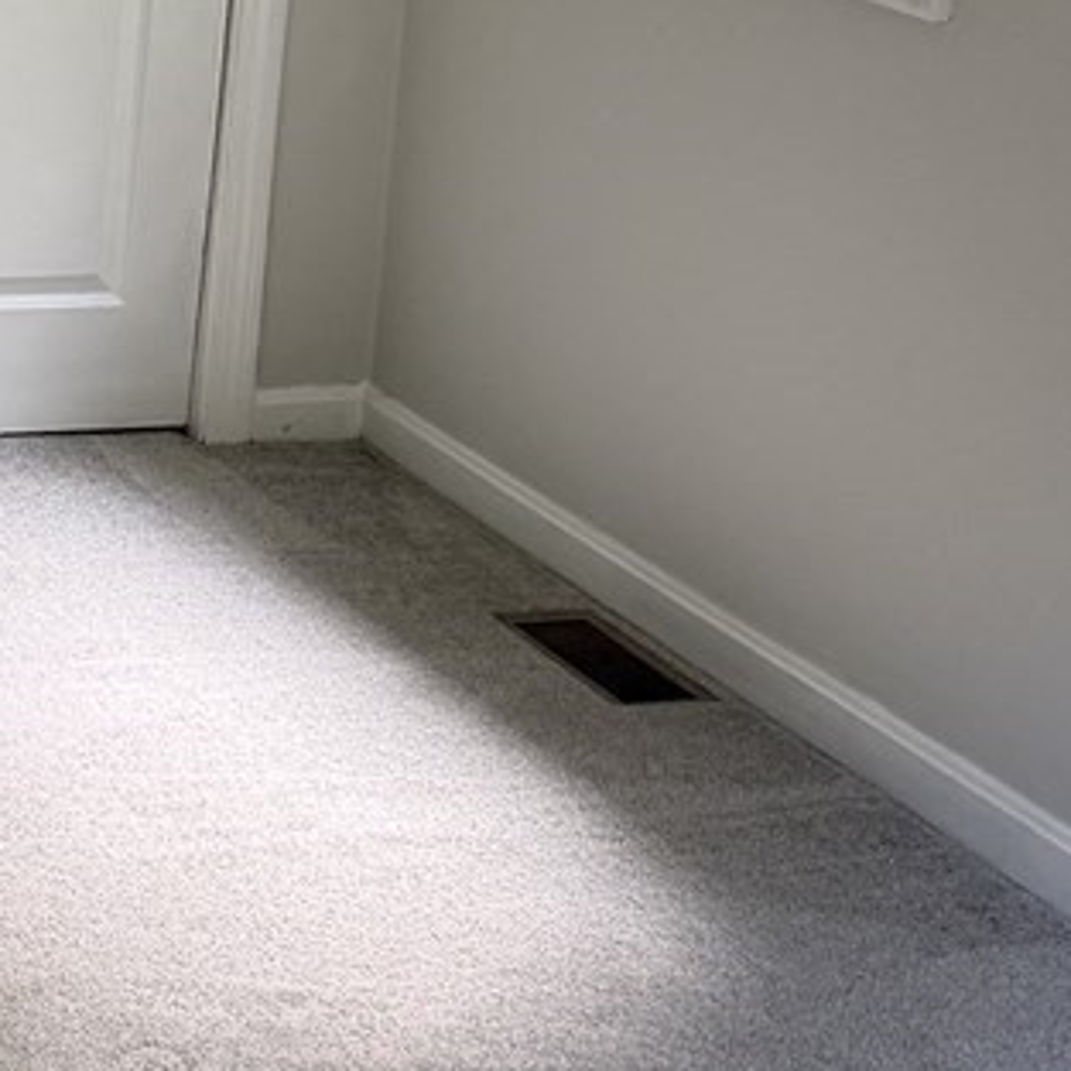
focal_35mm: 104
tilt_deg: -12.8
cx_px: -393
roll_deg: -2.1
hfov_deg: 15.7
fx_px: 3640
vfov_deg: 16.5
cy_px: 72
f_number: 1.78
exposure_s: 1/60
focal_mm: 6.76
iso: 320
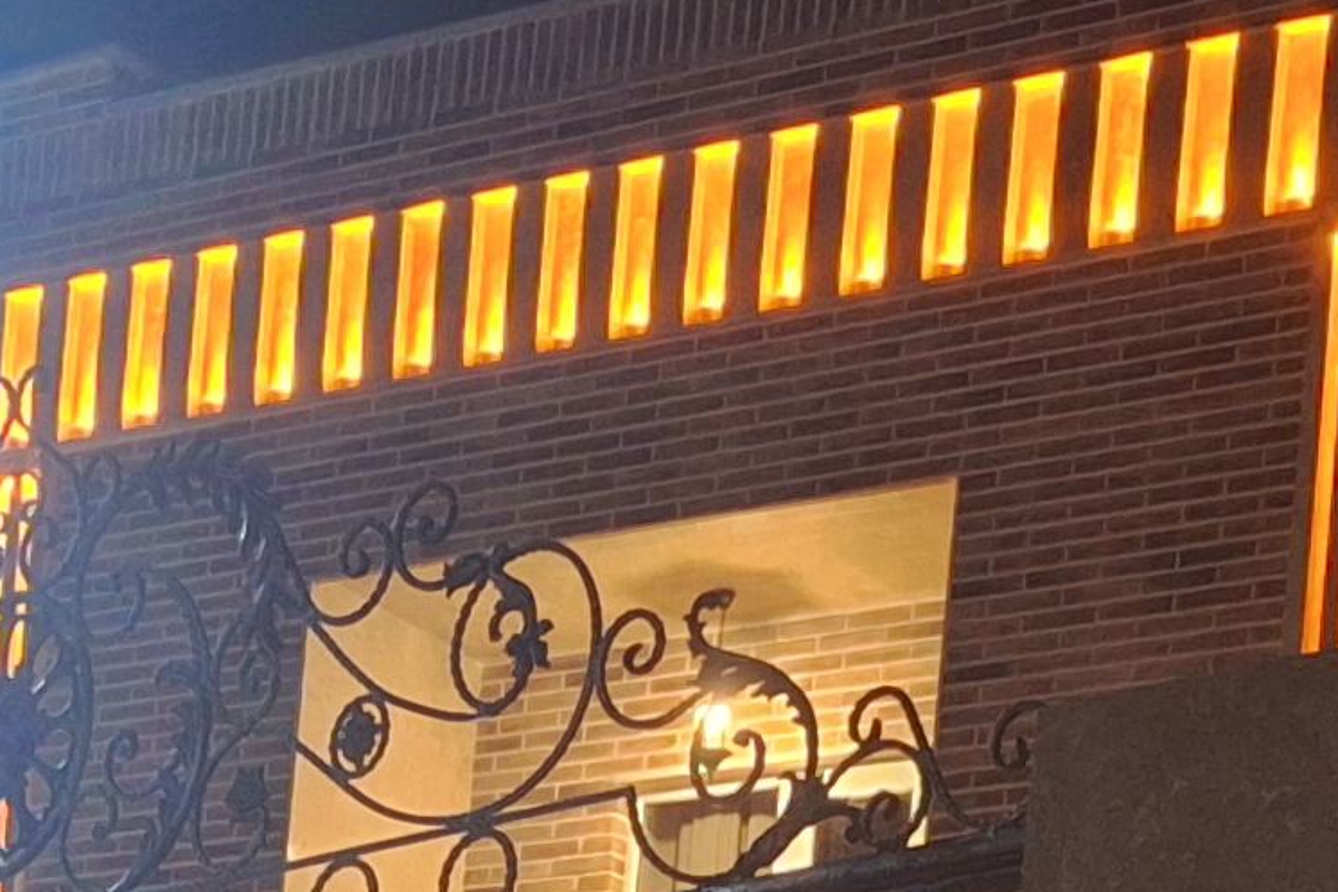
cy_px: 1843
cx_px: 5
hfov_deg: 15.4
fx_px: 4869
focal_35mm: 131
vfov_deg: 9.7
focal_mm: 5.54
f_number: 1.8
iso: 500
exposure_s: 1/20
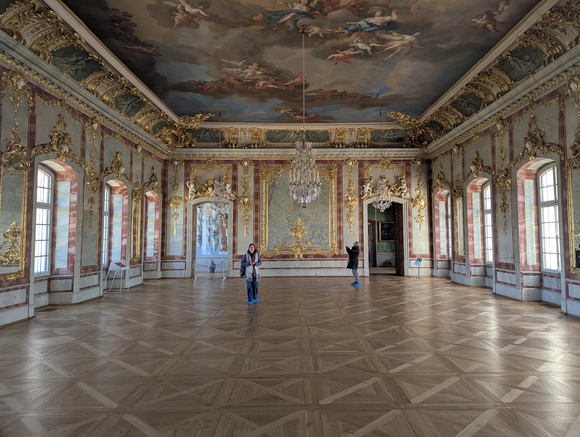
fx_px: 403
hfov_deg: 71.5
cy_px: 218
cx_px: 290
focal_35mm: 24
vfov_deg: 56.9
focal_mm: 6.81
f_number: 1.85
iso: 419
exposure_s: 1/400
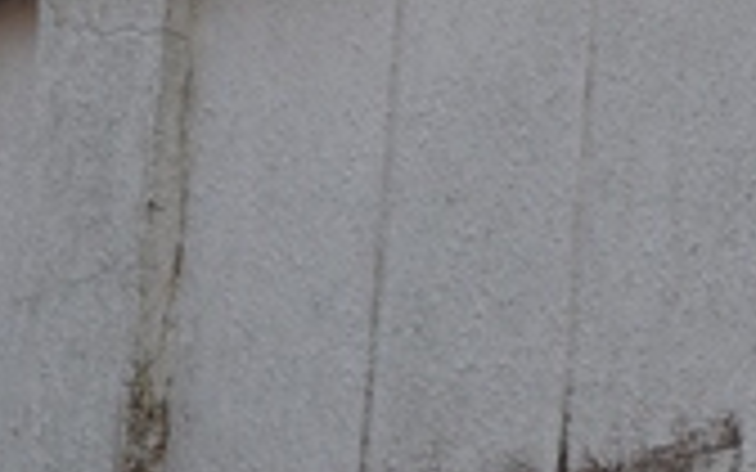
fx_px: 9210
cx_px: 2192
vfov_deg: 2.9
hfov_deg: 4.5
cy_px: 333
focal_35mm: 447
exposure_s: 1/250
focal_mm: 48
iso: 200
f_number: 8
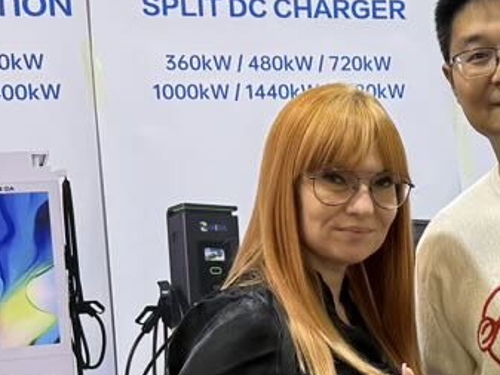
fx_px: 1647
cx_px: 666
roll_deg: +1.4
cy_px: 338
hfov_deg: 16.3
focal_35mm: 114
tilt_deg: -8.0
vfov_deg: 12.9
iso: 64
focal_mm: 6.76
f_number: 1.78
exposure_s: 1/100
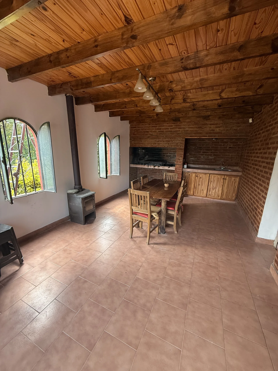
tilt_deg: -11.8
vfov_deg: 102.1
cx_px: 139
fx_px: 150
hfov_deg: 85.7
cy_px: 186
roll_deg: -1.8
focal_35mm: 14
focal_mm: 2.22
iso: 200
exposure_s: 1/99
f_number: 2.2
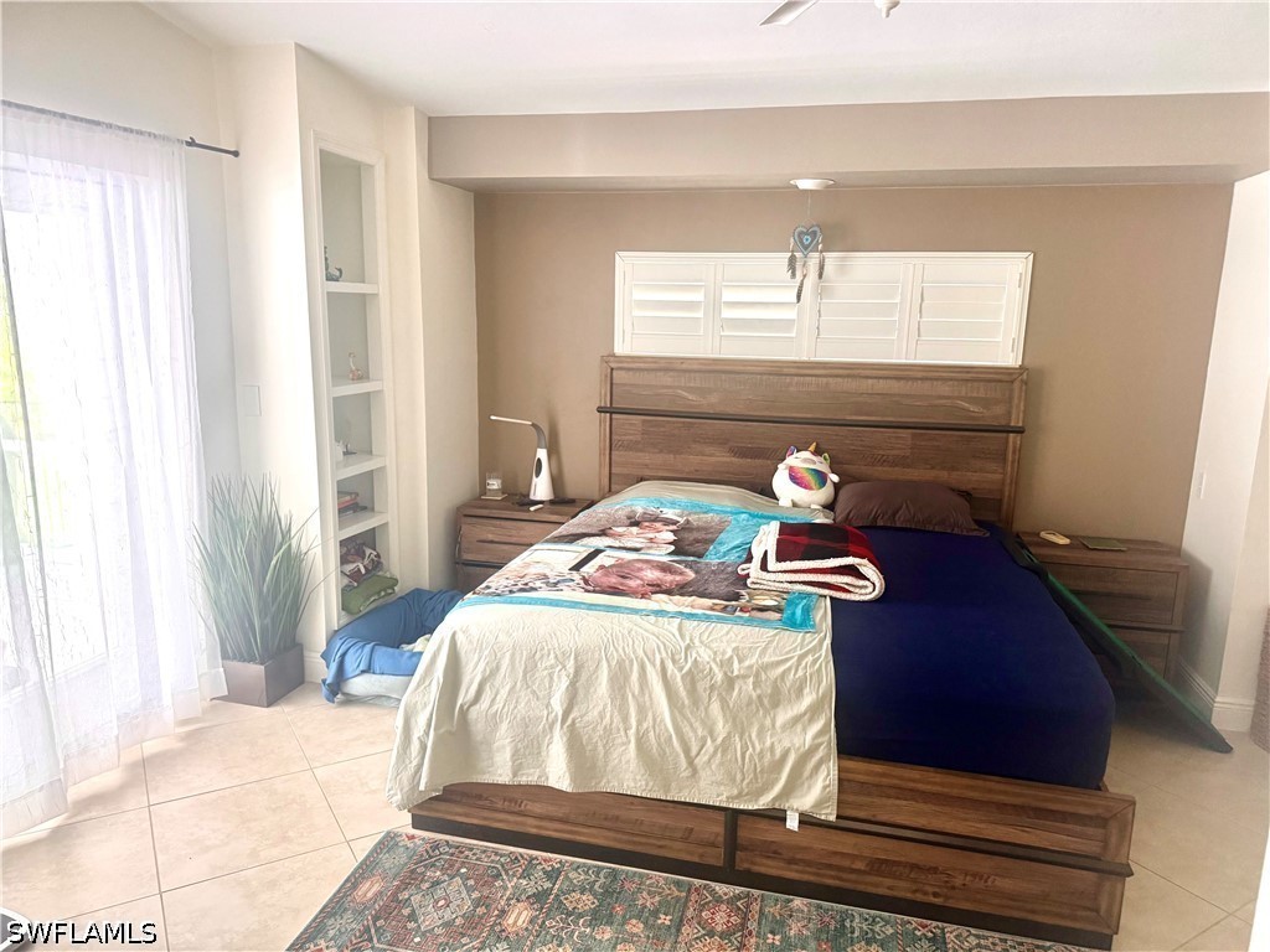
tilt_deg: -11.6
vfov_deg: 56.8
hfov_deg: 71.6
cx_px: 635
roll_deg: -1.1
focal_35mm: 24
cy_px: 476
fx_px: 881
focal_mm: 6.76
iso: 400
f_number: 1.78
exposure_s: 1/60
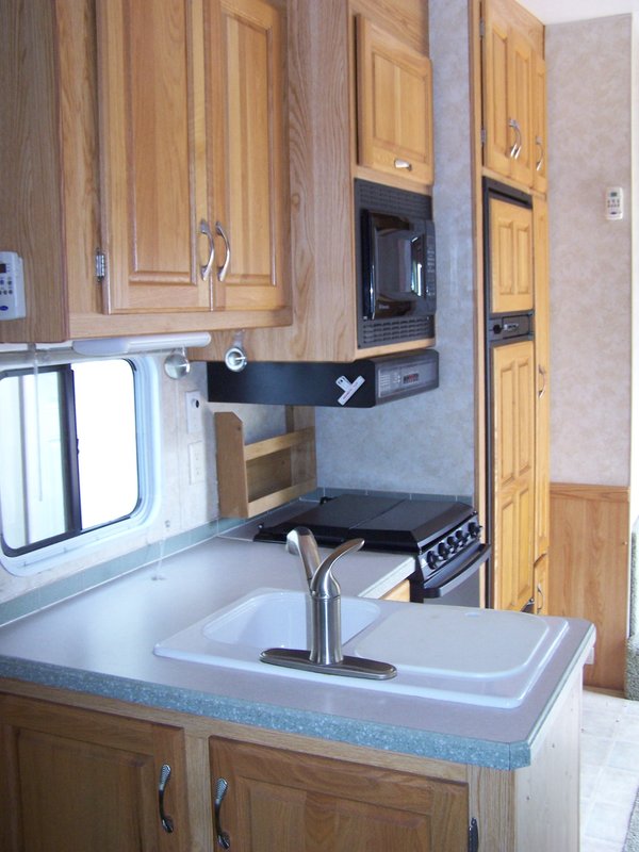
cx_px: 320
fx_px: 935
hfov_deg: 37.7
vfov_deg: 49.0
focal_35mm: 38
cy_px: 426
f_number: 2.8
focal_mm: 6.3
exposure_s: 1/45
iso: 140
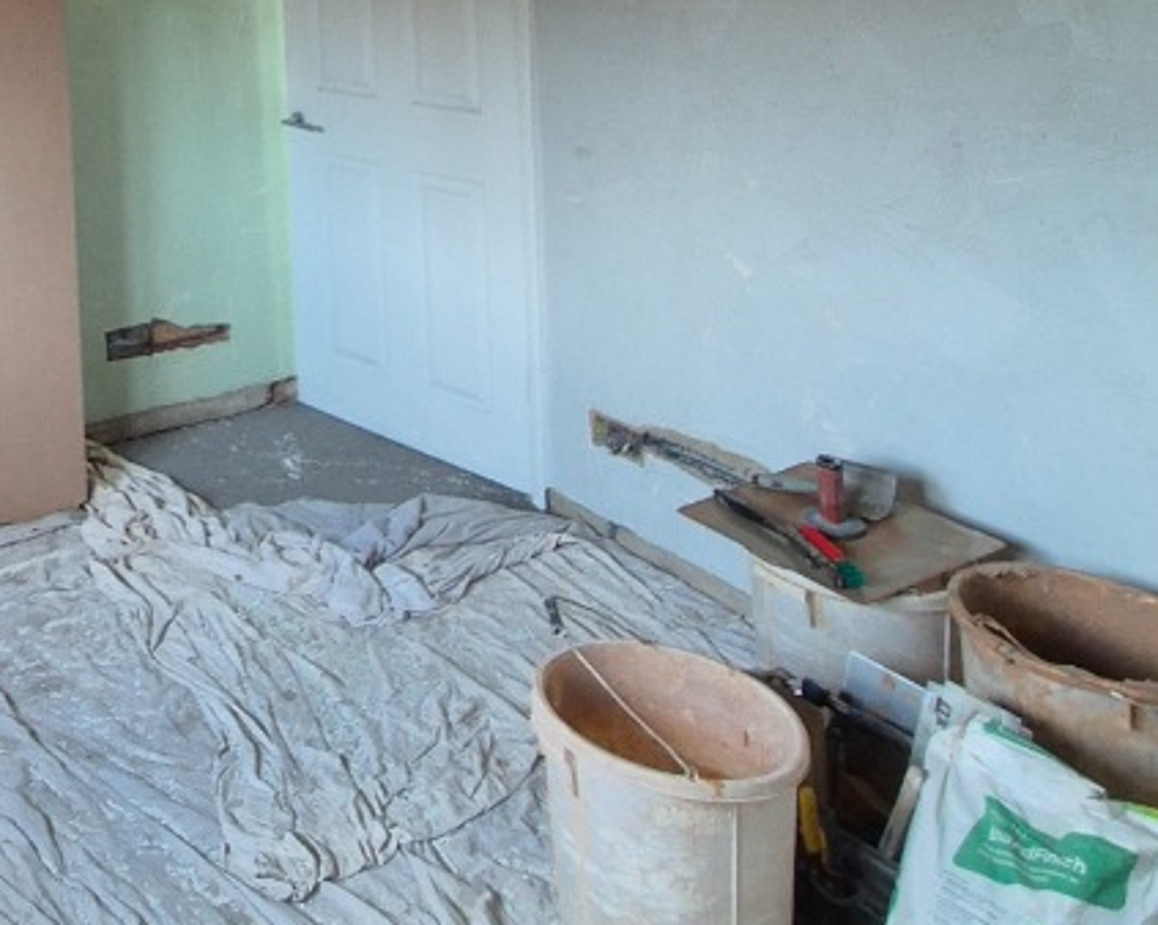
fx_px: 1233
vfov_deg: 35.2
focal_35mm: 36
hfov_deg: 41.6
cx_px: -71
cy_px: -93
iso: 250
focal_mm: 2.2
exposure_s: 1/50
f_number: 2.2
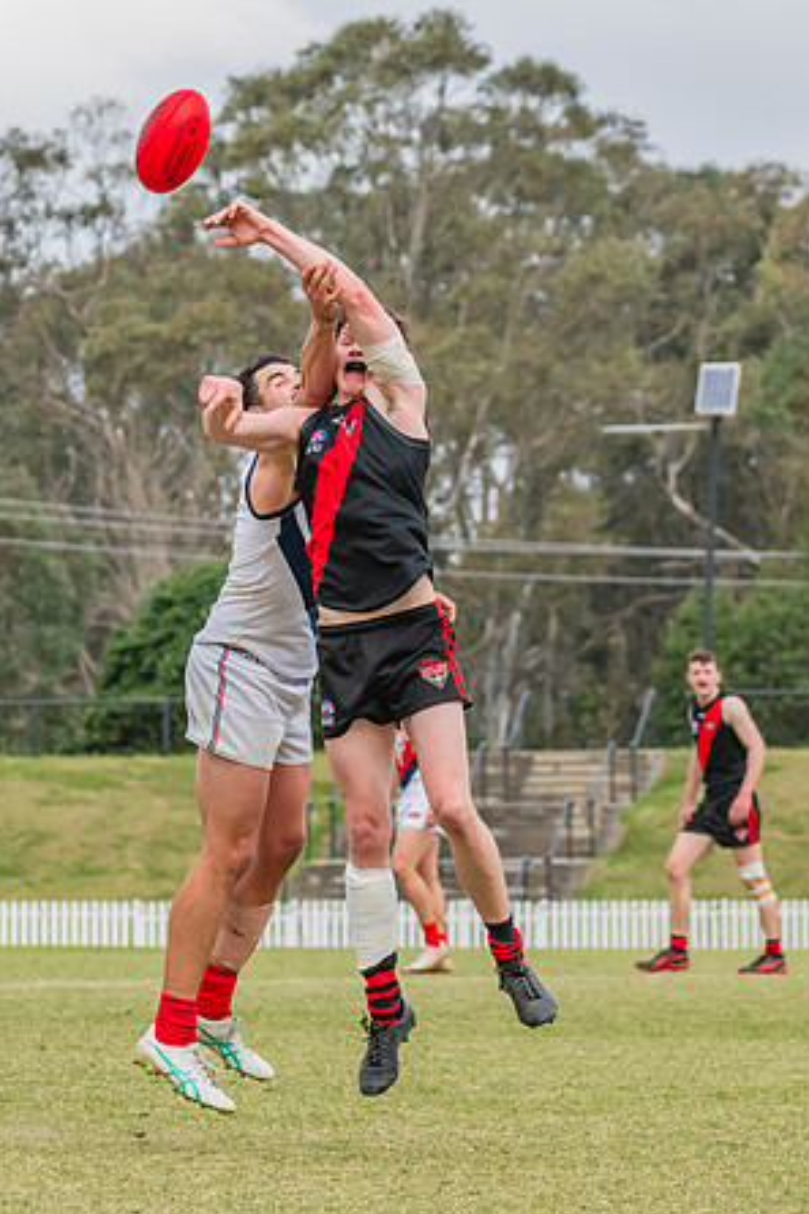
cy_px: 627
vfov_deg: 6.3
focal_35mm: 329
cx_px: 404
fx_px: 11098
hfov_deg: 4.2
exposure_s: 1/1250
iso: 800
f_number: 8
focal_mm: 170
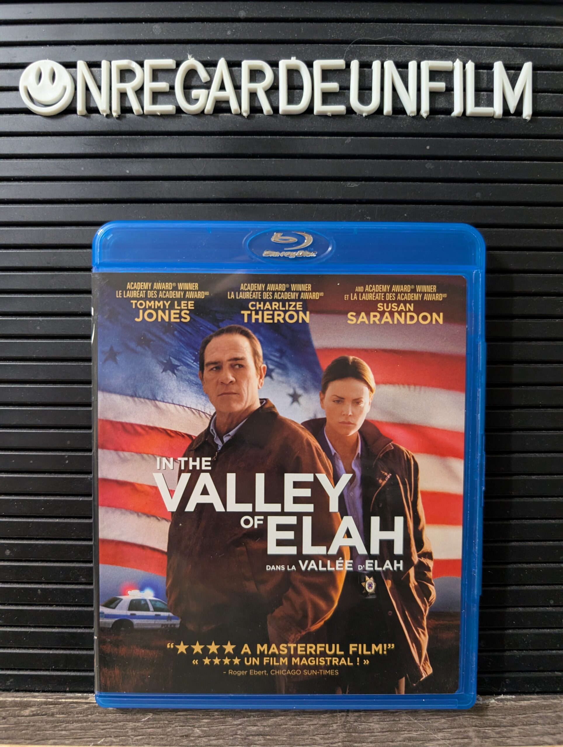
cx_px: 282
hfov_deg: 56.9
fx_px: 519
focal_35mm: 24
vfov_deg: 71.5
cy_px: 374
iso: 577
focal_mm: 6.9
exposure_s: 1/60
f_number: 1.68
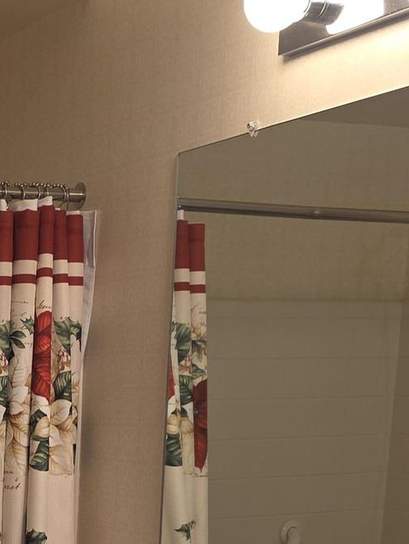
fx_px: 1259
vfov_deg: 22.2
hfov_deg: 17.5
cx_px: -91
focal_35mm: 80
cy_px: 688
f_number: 1.7
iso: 25
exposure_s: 1/60
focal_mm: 6.3
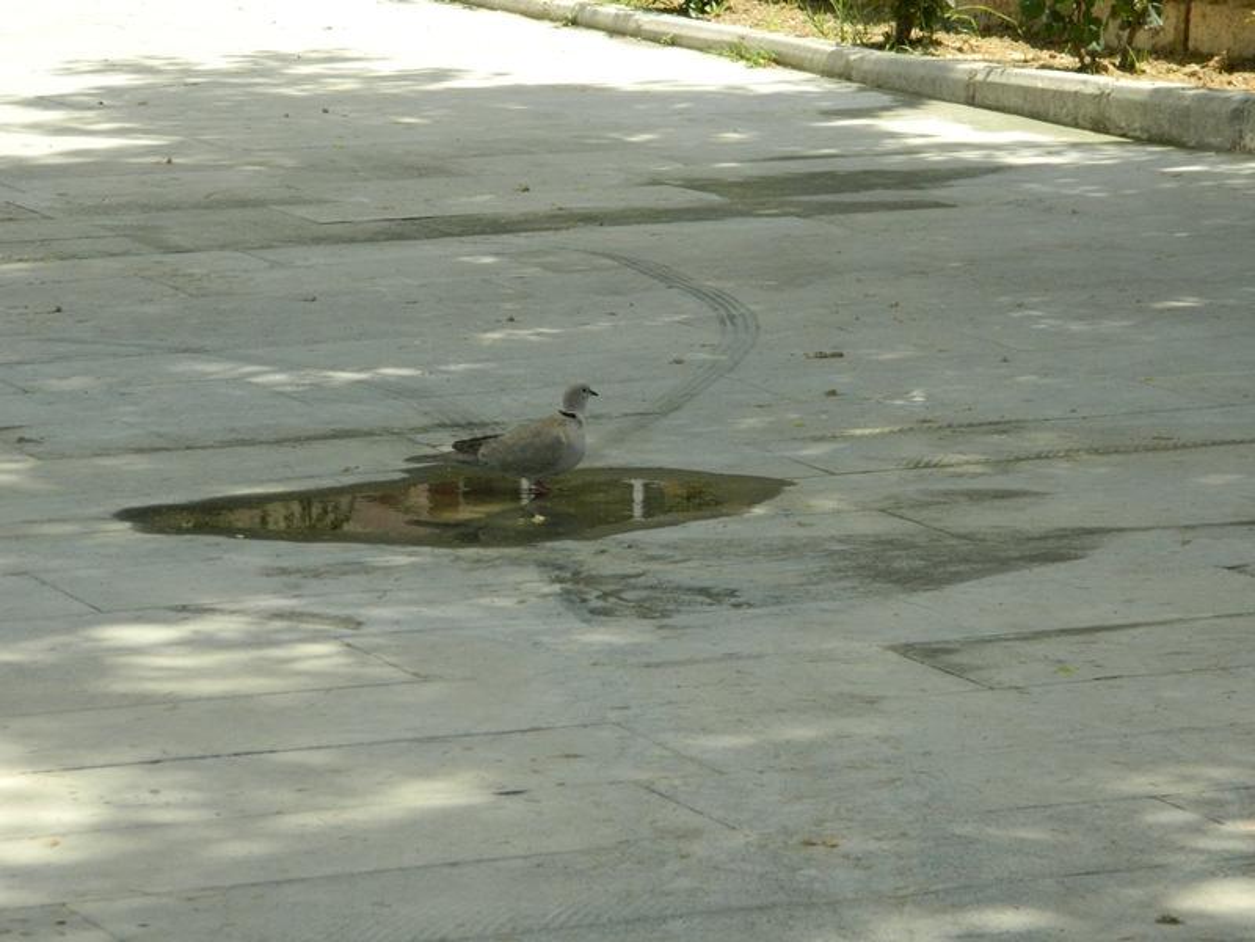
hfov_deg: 11.2
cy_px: 471
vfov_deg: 8.4
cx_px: 628
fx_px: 6417
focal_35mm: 177
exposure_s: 1/500
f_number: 5.1
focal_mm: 31.8
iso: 250
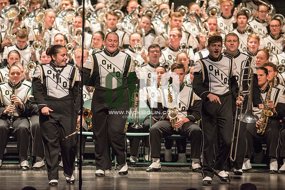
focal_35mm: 300
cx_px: 142
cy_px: 95
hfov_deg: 6.9
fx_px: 2375
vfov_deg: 4.6
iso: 4000
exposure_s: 1/500
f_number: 2.8
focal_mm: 300
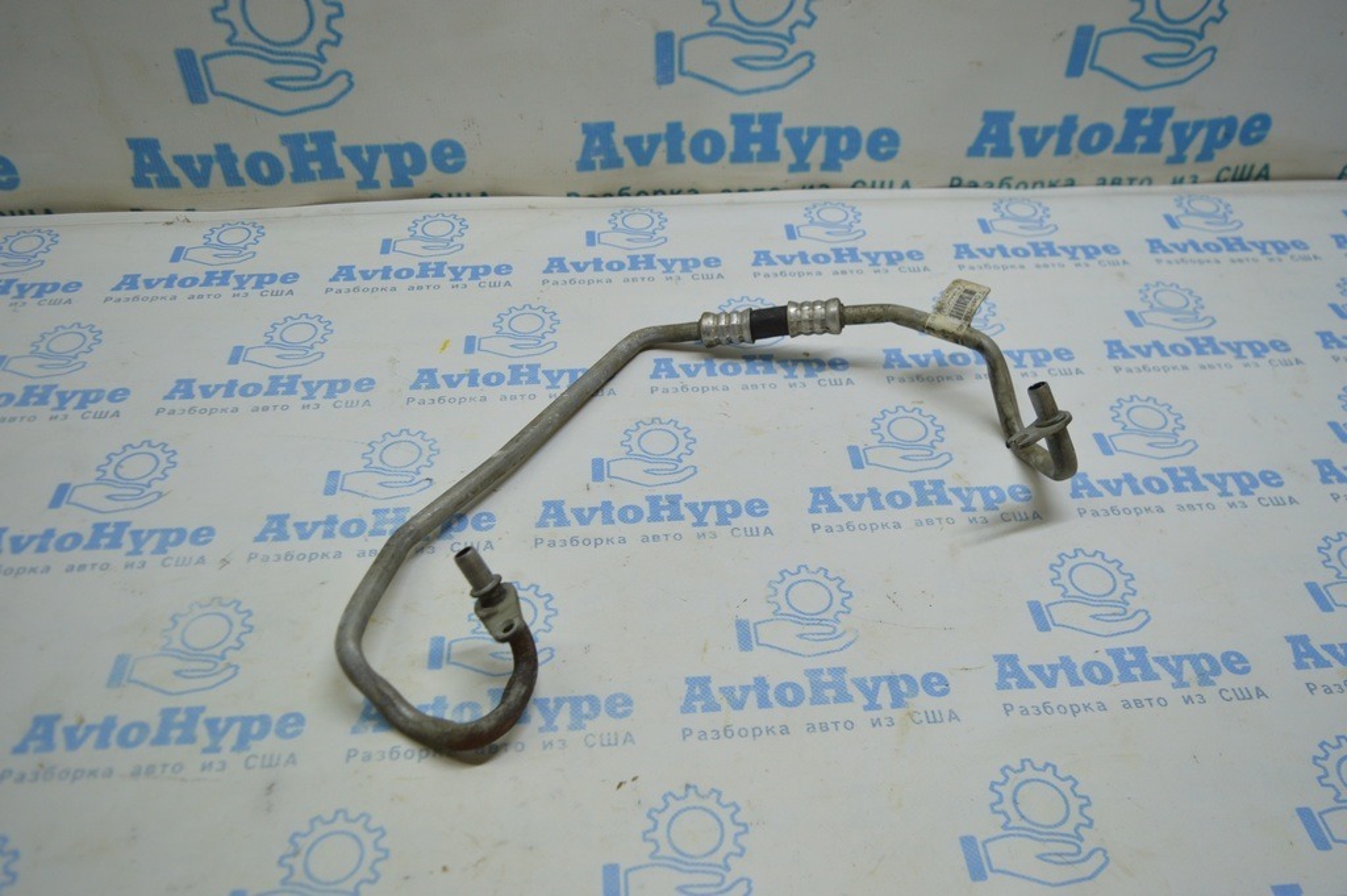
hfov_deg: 62.0
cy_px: 448
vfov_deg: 43.5
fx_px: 1122
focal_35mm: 30
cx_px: 674
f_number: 3.5
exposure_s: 1/125
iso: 400
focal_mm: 20
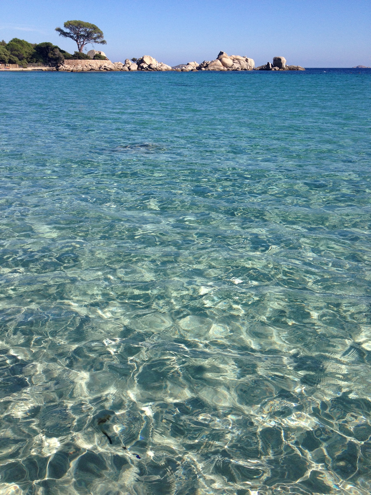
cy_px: 248
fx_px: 500
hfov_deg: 40.7
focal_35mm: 35
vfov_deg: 52.6
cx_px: 186
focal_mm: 4.28
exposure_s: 1/1972
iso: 64
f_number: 2.4
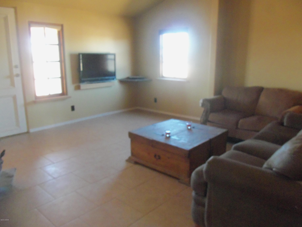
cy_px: 114
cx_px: 151
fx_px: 253
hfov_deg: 61.7
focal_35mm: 29
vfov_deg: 48.2
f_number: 3.4
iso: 400
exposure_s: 1/25
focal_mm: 5.2
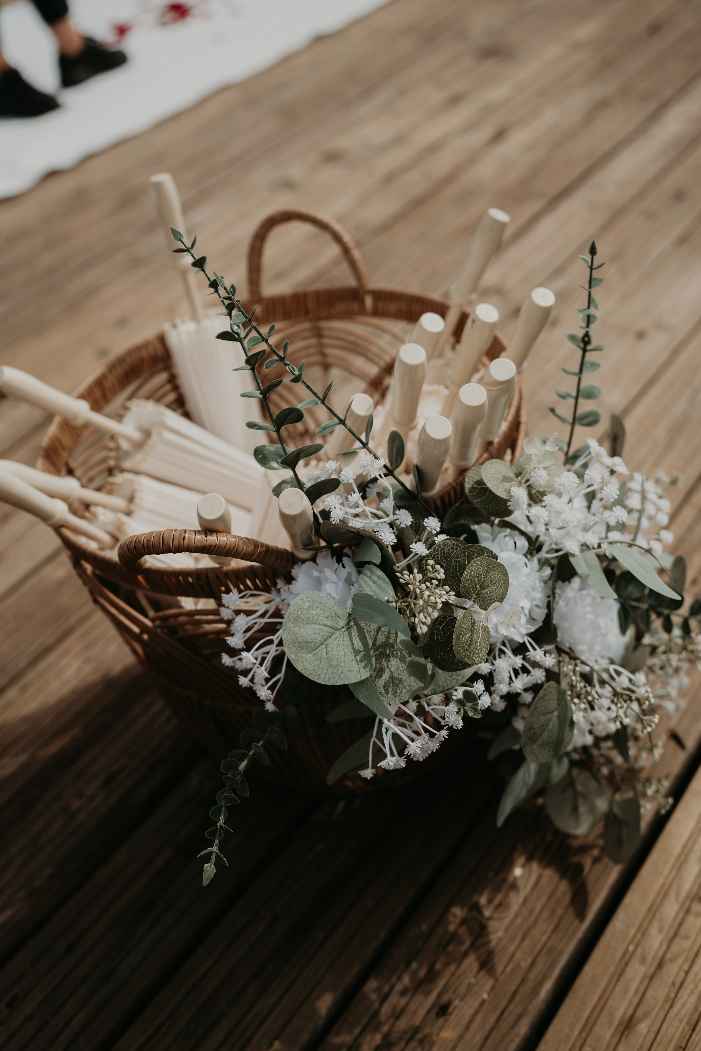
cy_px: 526
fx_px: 1022
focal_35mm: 35
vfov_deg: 54.4
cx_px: 350
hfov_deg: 37.9
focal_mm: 35
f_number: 3.2
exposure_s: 1/2000
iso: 100
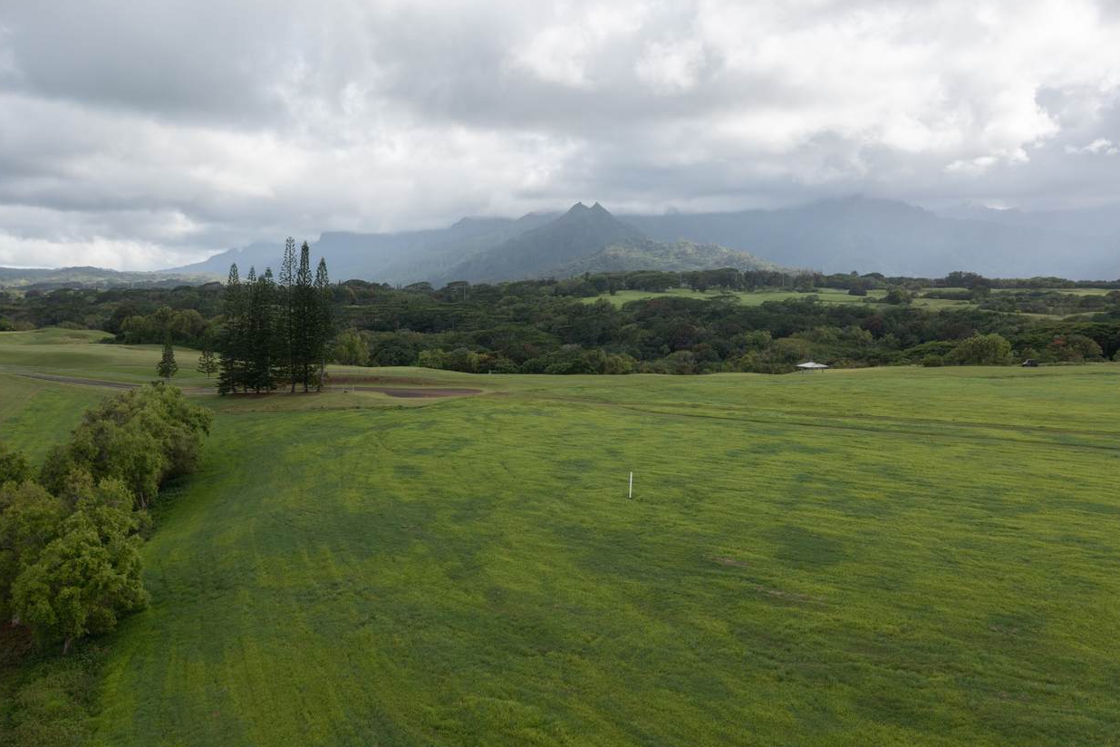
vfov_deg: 45.0
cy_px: 368
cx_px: 553
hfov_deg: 63.7
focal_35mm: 29
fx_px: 902
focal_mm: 10.26
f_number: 5.6
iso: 100
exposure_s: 1/500
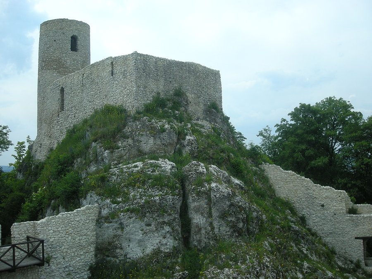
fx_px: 376
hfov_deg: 52.6
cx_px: 186
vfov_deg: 40.7
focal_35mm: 35
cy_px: 140
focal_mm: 5.7
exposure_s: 1/205
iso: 50
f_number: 5.7
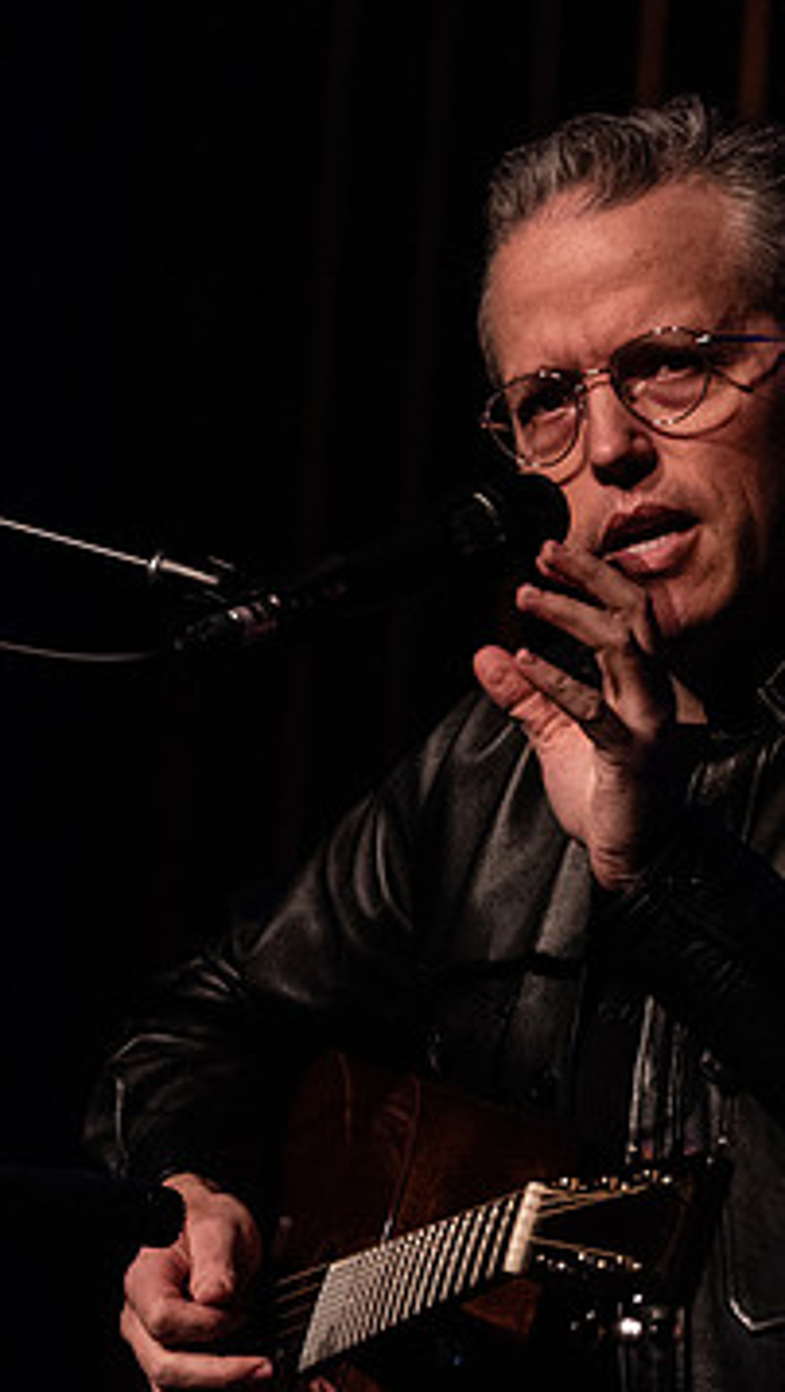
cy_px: 620
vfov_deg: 4.3
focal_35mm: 498
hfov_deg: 2.4
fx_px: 18385
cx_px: 451
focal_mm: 270
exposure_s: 1/125
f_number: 5.6
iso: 2500
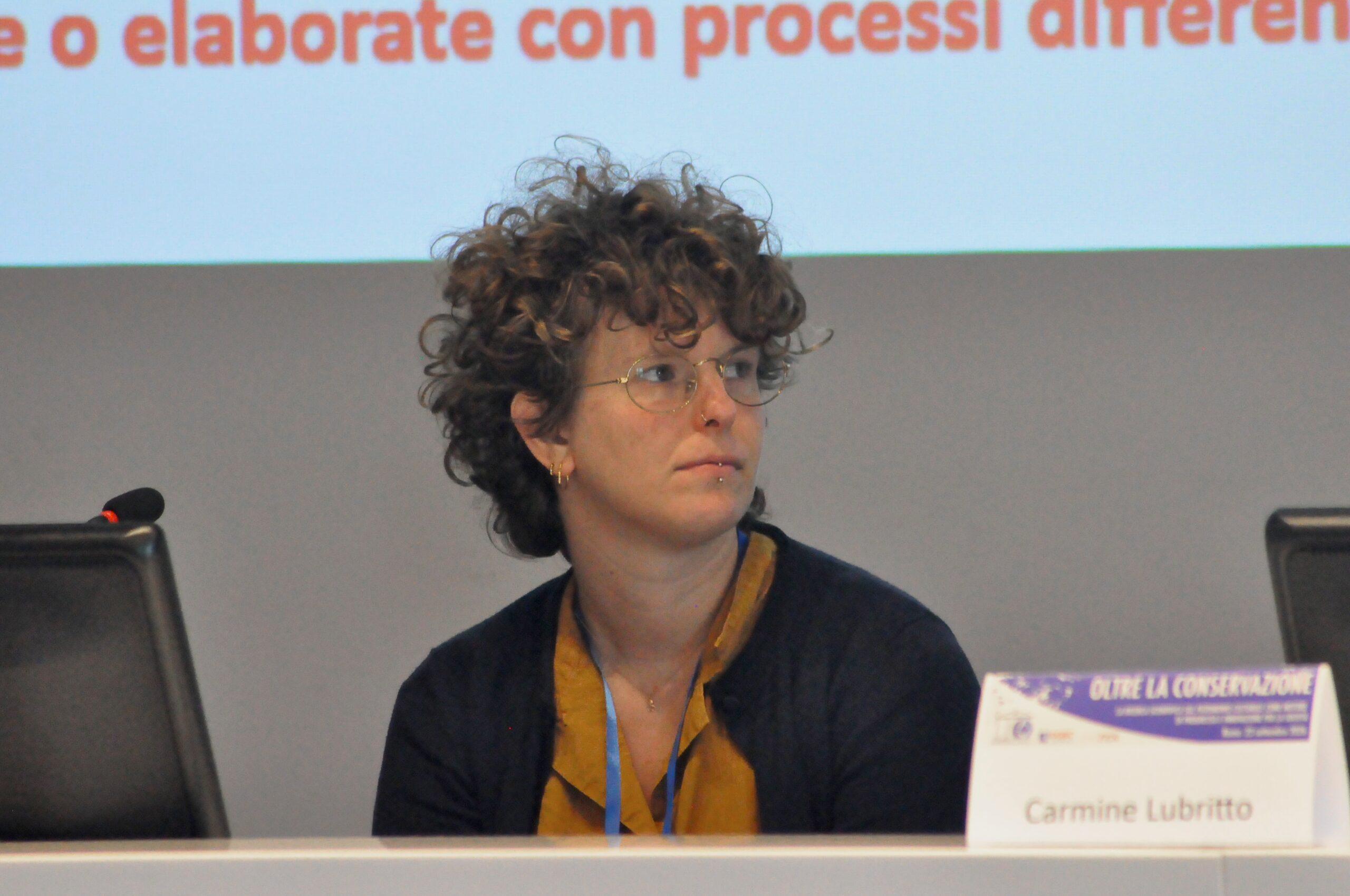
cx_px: 675
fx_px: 16853
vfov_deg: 3.0
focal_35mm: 450
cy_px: 448
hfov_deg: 4.6
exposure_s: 1/40
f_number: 8
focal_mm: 300
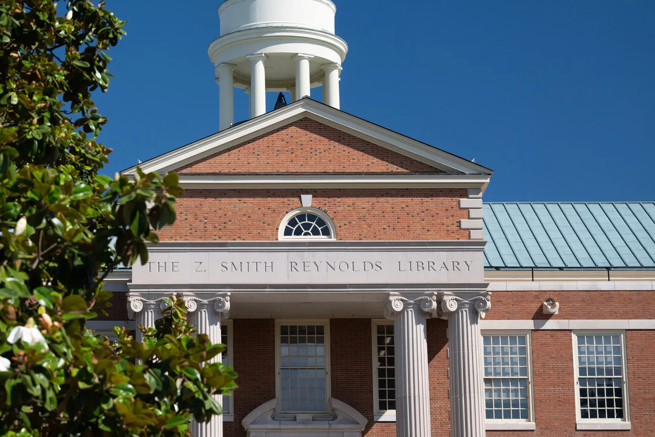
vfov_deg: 12.5
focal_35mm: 110
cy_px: 185
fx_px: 2001
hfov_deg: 18.5
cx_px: 170
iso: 500
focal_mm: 70
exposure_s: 1/1250
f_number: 5.6
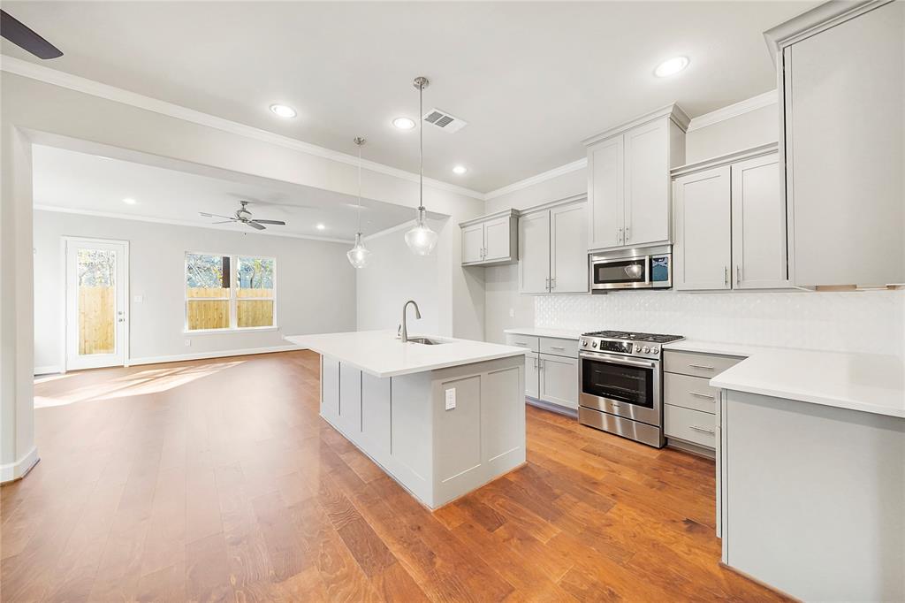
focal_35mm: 12
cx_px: 452
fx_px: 302
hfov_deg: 112.6
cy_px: 302
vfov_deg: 90.0
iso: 250
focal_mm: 12
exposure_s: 1/30
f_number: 8
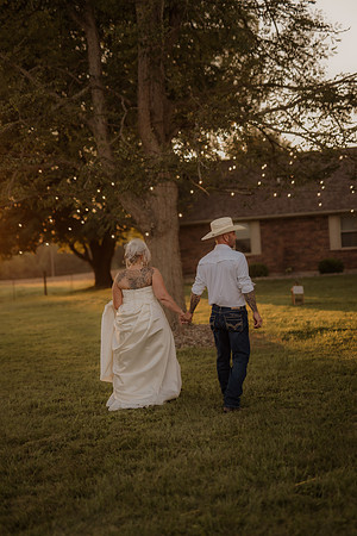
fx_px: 744
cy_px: 268
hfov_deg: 27.0
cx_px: 178
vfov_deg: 39.6
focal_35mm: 50
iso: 200
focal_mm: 50
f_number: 2.8
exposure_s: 1/400
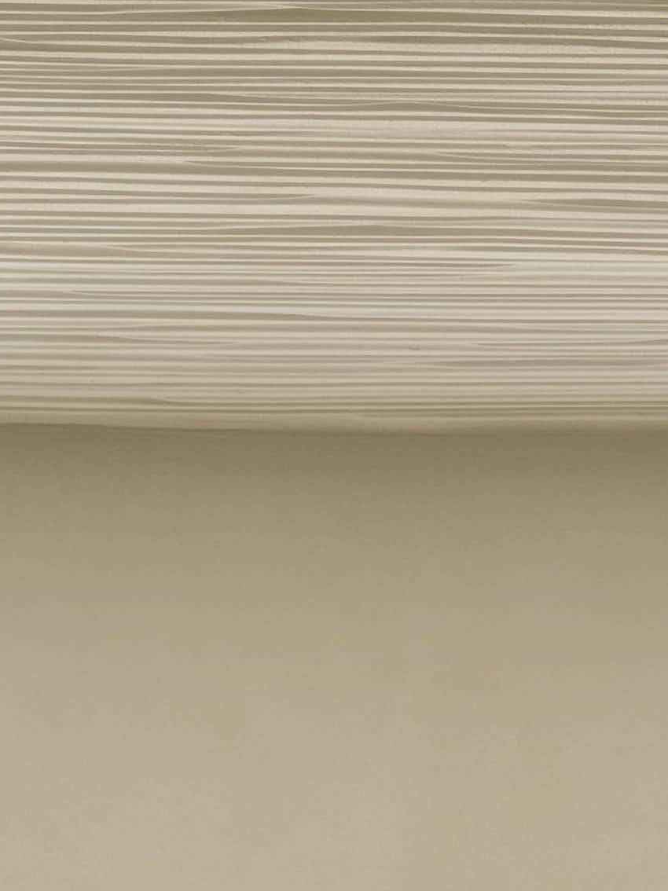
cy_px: 2323
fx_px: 8932
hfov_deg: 4.3
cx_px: 939
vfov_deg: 5.5
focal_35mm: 347
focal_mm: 61.8
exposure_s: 1/100
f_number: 16
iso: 400
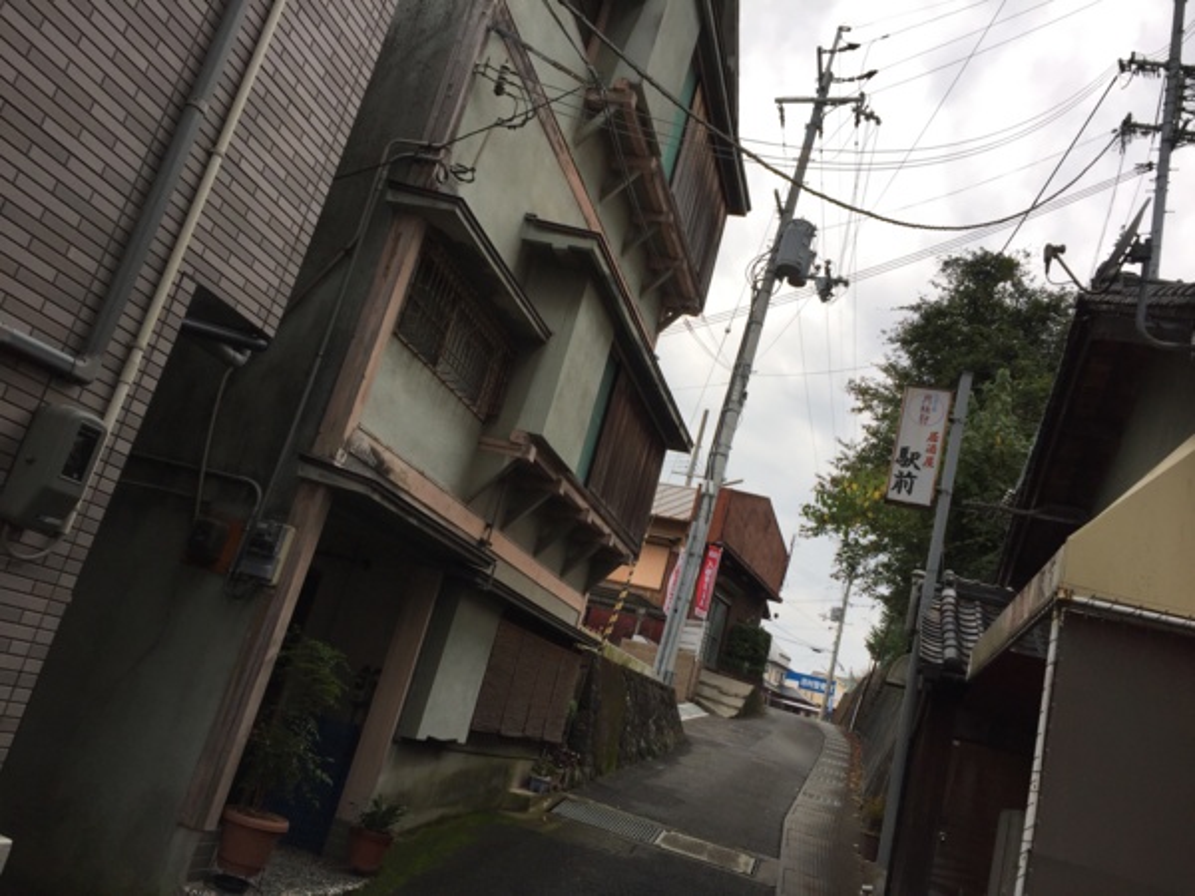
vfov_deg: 48.2
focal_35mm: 29
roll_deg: -16.5
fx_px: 1001
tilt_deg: +13.2
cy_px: 448
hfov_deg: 61.7
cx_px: 598
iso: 32
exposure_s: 1/430
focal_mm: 4.15
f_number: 2.2
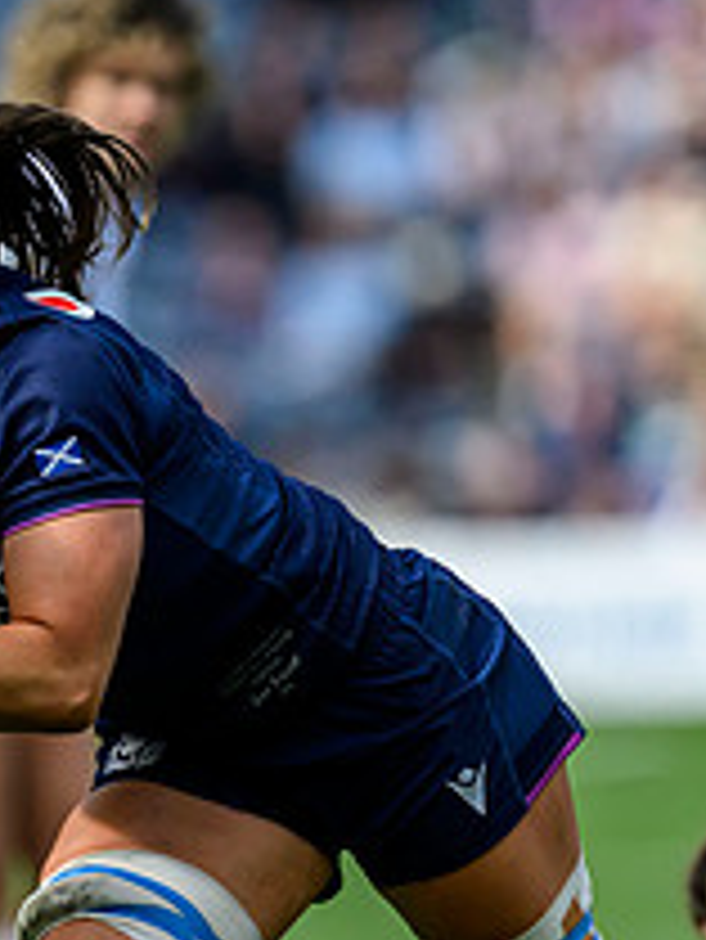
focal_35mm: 1292
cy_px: 592
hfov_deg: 1.2
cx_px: -443
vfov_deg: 1.5
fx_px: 35098
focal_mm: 400
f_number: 4
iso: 500
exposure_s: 1/5000
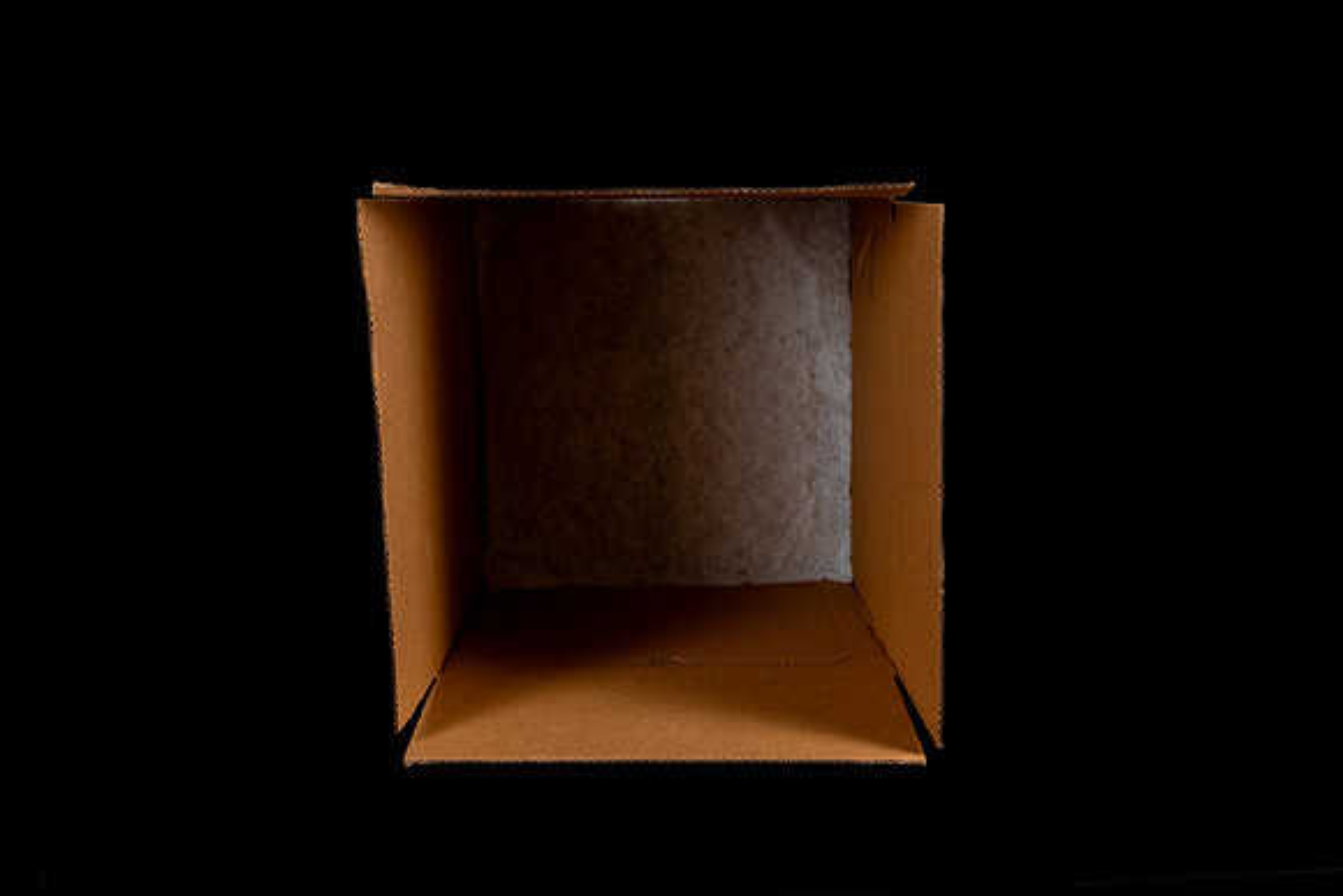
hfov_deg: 39.6
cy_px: 448
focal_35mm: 50
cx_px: 672
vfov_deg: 27.0
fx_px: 1866
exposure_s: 1/125
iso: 160
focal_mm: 50
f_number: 8
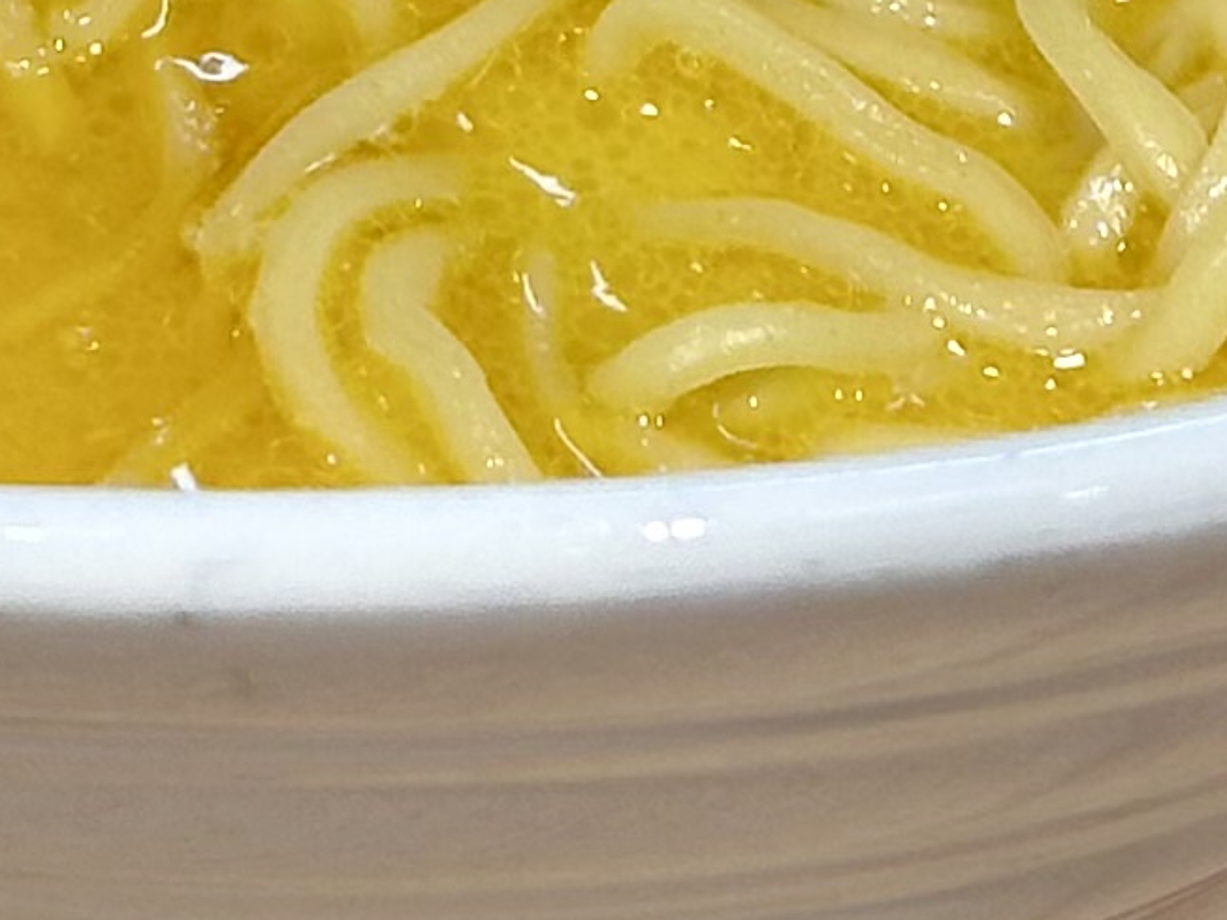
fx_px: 10527
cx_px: 245
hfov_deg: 6.7
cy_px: -939
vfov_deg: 4.9
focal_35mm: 297
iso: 50
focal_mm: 6.86
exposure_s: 1/120
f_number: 1.78
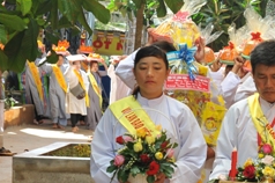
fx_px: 1190
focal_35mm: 156
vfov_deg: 8.8
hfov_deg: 12.9
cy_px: 131
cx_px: 324
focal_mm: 58
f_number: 10
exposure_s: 1/125
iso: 640
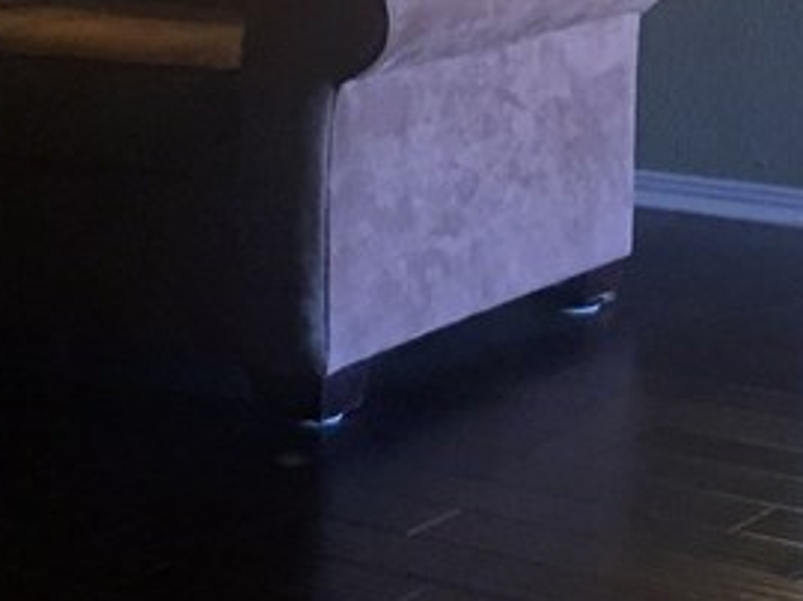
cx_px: 384
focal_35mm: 110
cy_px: -220
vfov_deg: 12.9
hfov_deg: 17.9
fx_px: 2549
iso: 250
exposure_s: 1/20
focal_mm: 4.15
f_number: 2.2
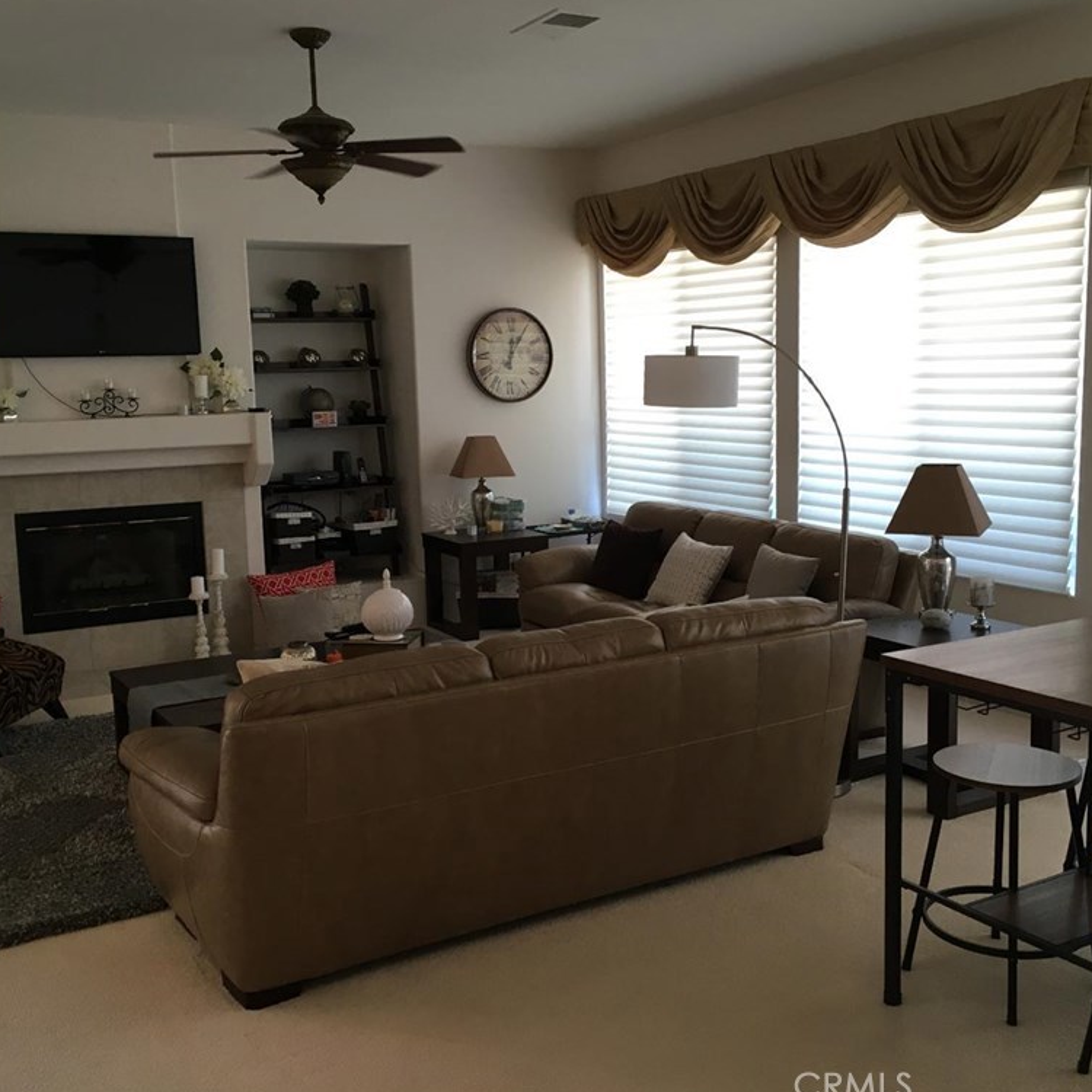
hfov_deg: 47.2
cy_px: 548
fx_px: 1249
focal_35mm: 35
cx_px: 546
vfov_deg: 47.2
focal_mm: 4.15
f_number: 2.2
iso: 64
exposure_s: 1/30
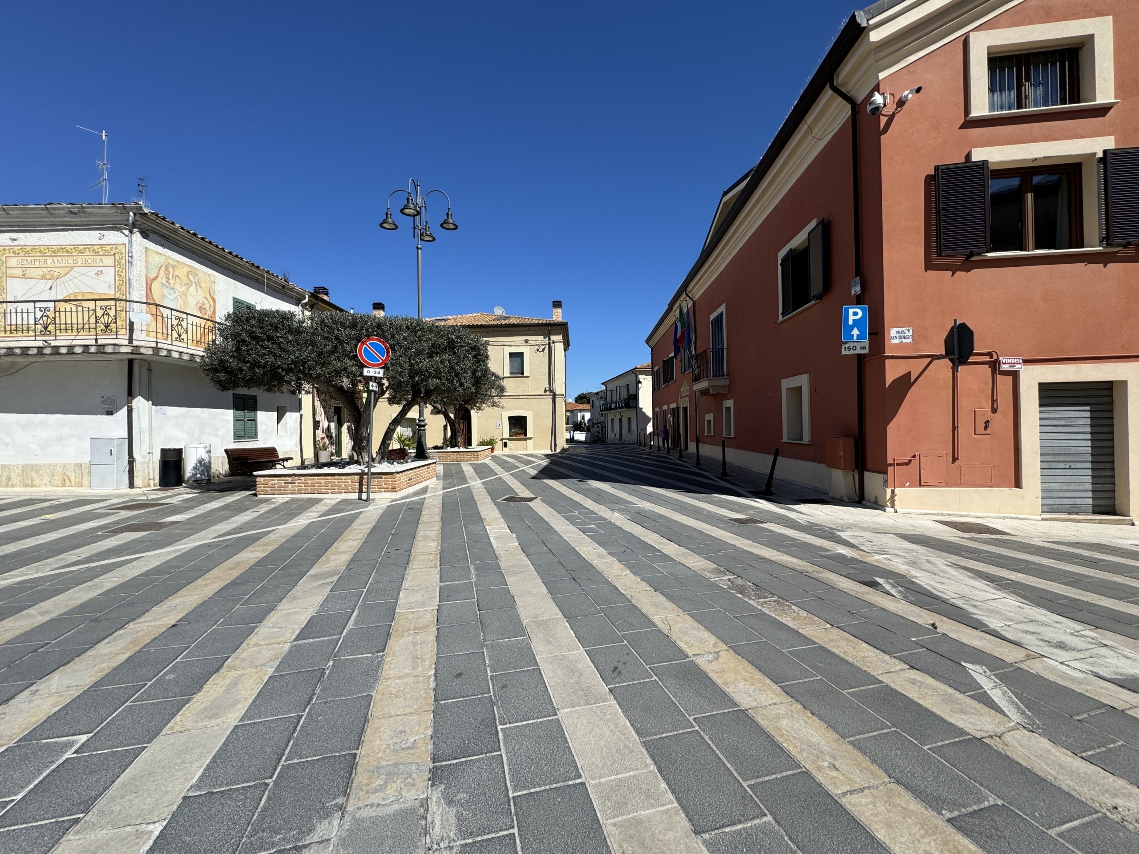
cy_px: 427
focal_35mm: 14
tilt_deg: -0.3
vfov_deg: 85.7
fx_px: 461
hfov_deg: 102.1
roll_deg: +1.0
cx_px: 570
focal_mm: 2.22
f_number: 2.2
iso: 50
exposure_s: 1/2494
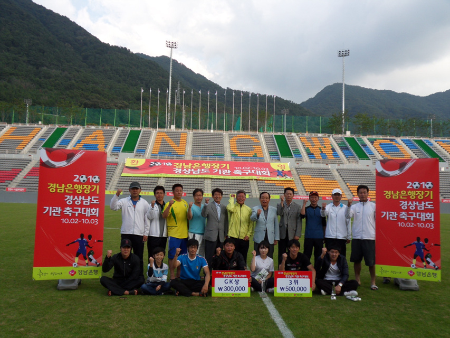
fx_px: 416
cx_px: 225
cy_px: 169
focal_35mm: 32
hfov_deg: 56.8
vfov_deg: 44.2
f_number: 3.7
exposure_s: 1/350
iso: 80
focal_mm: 5.6
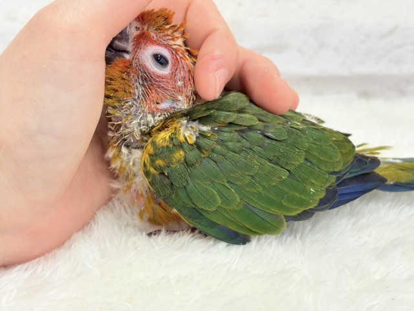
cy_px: 156
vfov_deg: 28.0
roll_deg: +1.4
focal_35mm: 52
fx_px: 622
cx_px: 207
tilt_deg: -19.3
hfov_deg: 36.8
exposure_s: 1/100
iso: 160
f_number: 1.6
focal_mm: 5.96
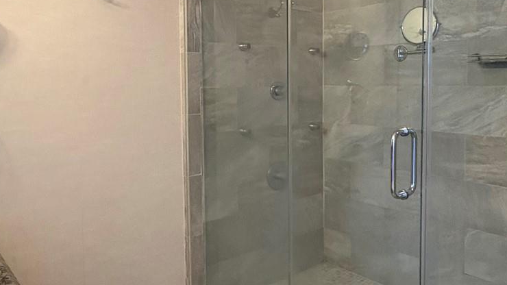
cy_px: 105
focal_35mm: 33
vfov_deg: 35.4
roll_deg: +0.4
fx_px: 444
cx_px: 264
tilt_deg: -2.5
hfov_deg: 59.5
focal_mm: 2.22
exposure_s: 1/60
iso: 640
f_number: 2.2
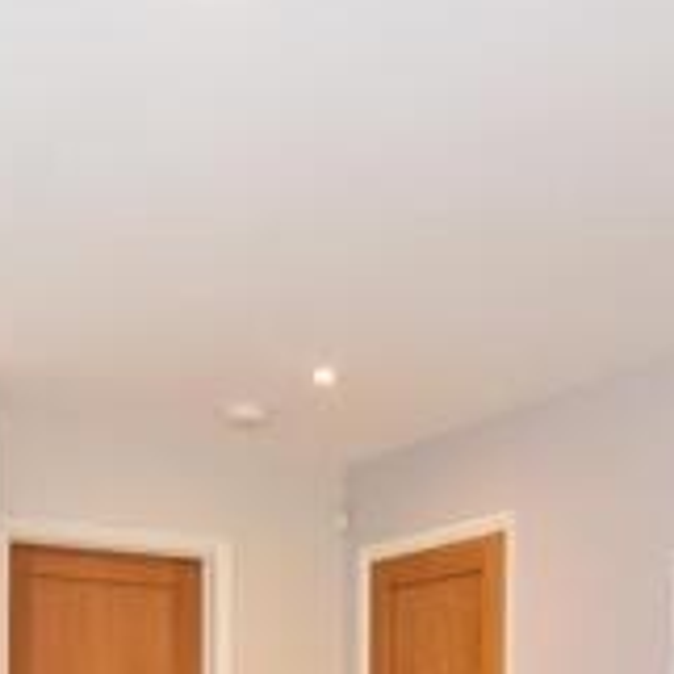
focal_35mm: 52
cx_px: 314
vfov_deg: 29.3
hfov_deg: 32.8
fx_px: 1145
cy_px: 756
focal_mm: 10
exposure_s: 1/13
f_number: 5.6
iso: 400
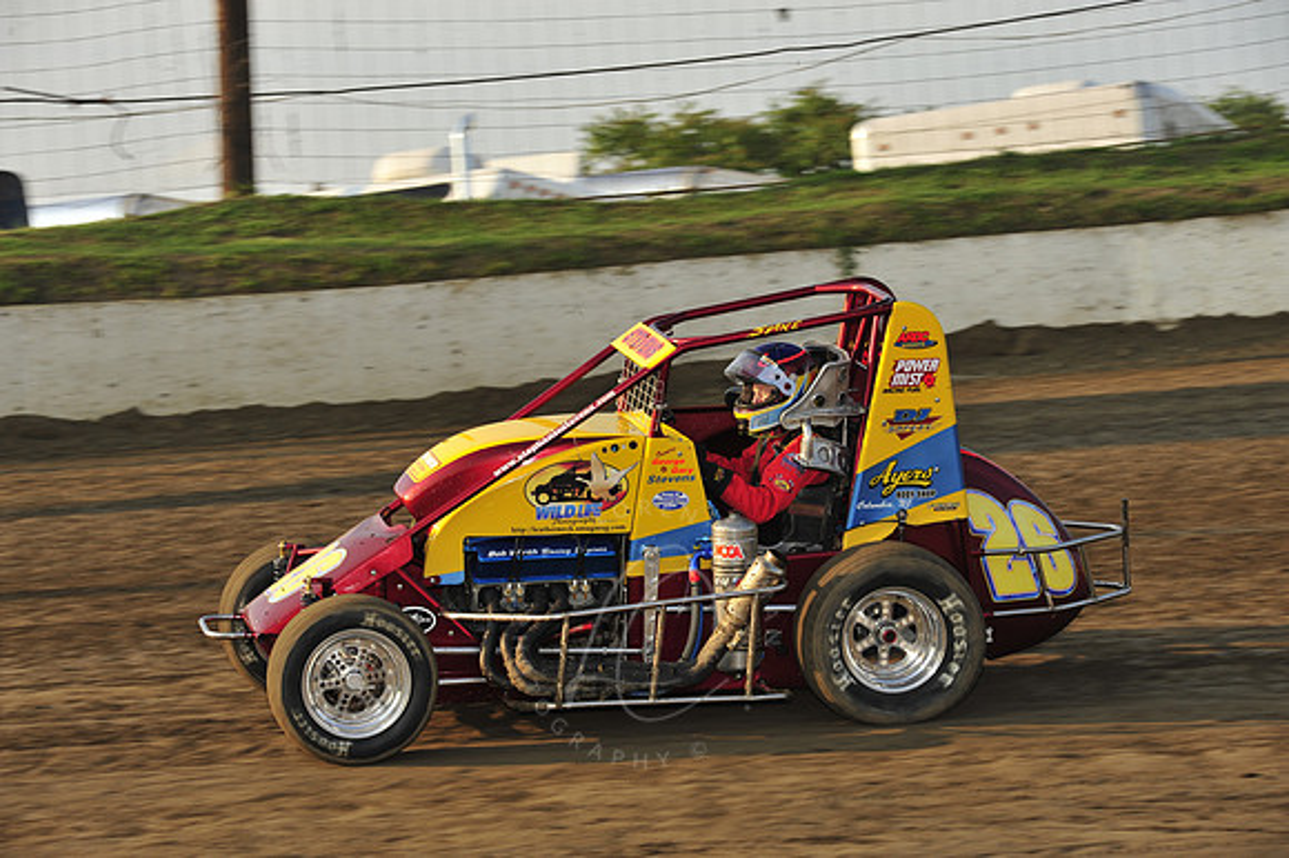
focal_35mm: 145
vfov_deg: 9.5
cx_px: 644
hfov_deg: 14.2
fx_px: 5189
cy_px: 429
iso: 400
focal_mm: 145
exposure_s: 1/320
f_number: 10
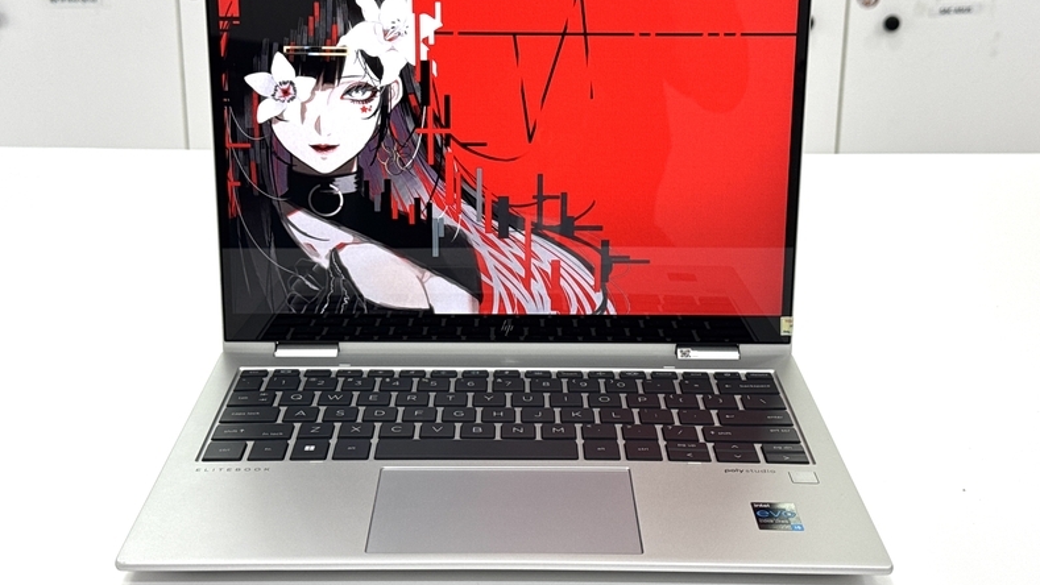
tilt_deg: -17.5
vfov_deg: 22.6
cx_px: 514
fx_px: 1462
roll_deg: +0.7
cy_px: 236
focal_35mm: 53
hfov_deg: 39.2
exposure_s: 1/100
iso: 64
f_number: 1.78
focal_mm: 6.76
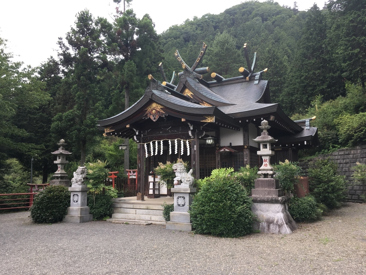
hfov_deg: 61.7
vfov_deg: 48.2
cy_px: 138
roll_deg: +0.8
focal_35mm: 29
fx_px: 307
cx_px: 183
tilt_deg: +6.9
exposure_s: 1/137
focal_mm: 4.15
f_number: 2.2
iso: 25
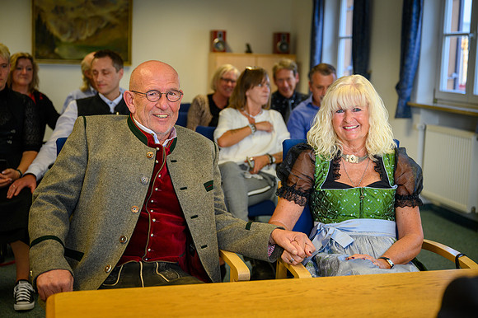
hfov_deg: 37.5
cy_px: 159
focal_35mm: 53
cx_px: 239
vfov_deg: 25.5
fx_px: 703
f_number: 3.2
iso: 500
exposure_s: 1/200
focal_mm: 53
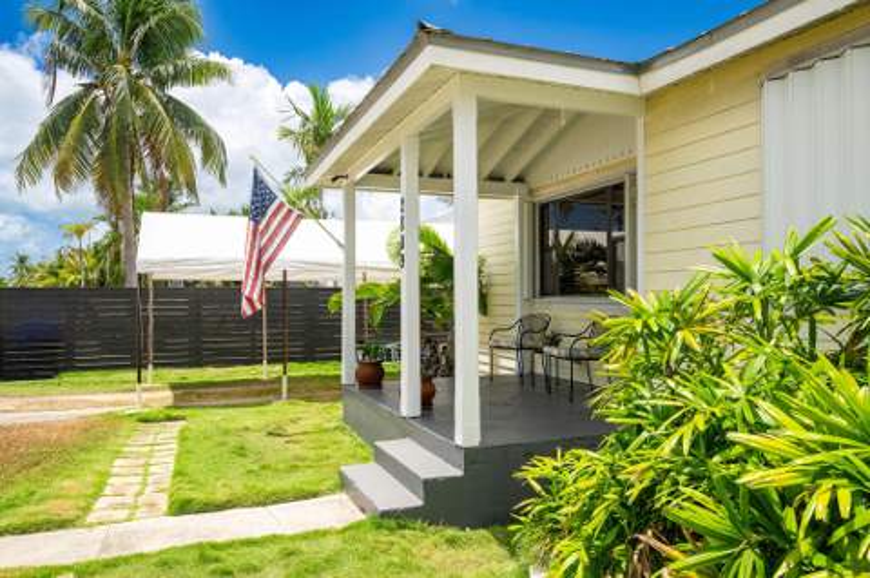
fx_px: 616
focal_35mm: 26
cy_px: 289
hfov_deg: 70.5
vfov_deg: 50.3
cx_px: 435
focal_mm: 25.5
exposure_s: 1/250
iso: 100
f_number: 8
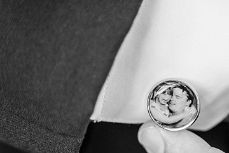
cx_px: 169
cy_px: 86
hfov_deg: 16.8
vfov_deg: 11.3
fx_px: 770
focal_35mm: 121
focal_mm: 75
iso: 2000
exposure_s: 1/125
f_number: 2.8
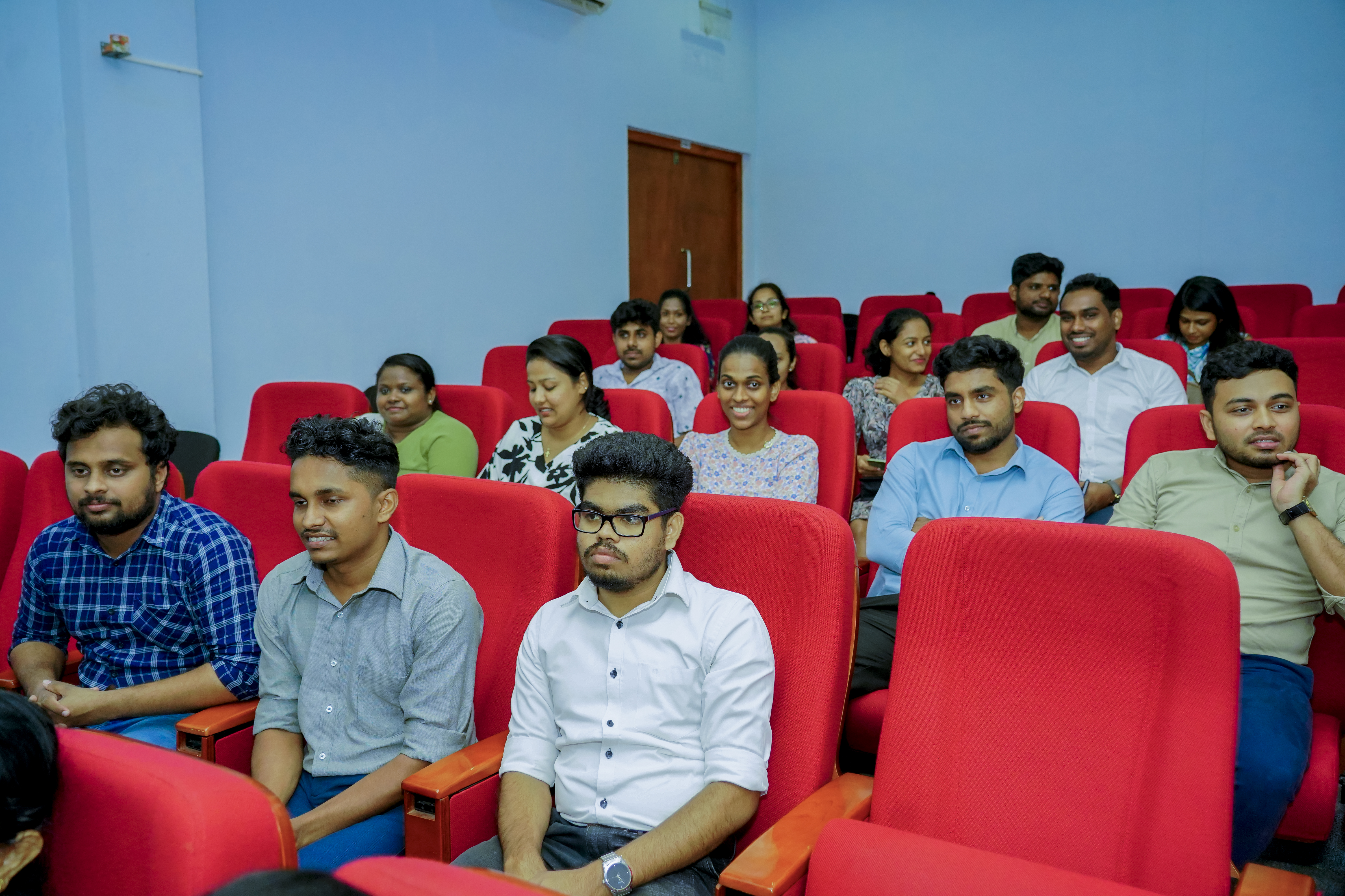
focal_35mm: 29
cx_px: 672
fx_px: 1083
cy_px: 448
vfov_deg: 45.0
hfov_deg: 63.7
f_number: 4
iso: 2000
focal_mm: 29
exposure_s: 1/200
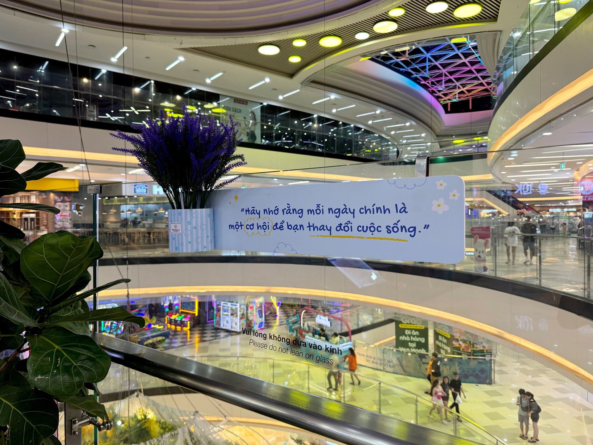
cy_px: 222
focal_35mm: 24
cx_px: 296
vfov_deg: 56.8
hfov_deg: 71.6
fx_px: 411
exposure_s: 1/100
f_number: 1.78
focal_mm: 6.76
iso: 160
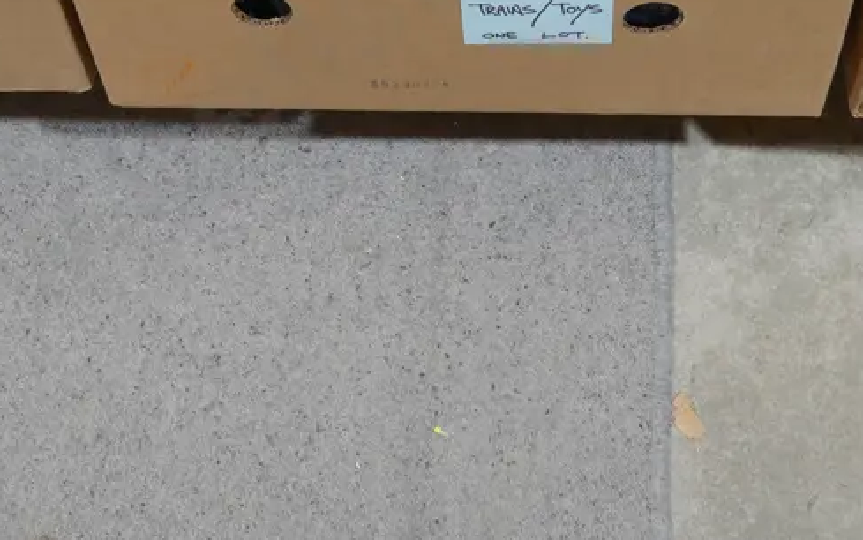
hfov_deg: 28.9
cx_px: 517
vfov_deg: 17.6
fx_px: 1670
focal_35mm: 71
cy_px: -96
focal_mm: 16
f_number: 3.6
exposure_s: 1/60
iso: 320
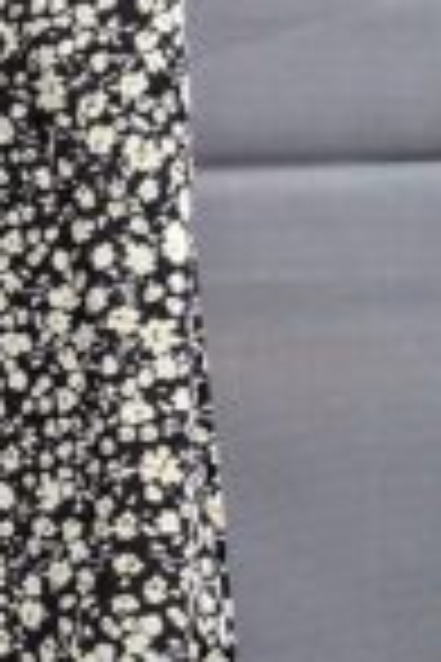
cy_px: 432
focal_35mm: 130
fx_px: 2389
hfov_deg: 9.4
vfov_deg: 15.7
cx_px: -603
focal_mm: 5.54
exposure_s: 1/100
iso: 50
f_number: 1.8
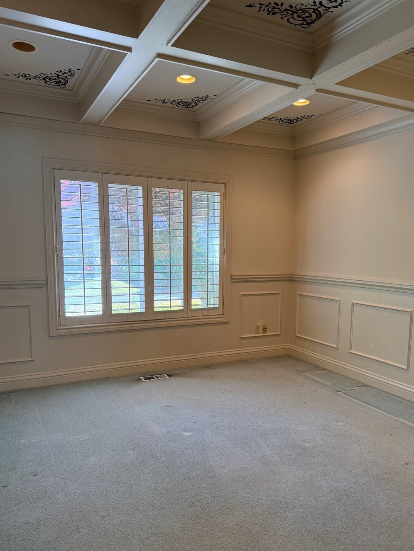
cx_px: 209
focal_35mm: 26
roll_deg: +0.1
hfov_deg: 53.1
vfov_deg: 67.2
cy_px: 298
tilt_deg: -6.4
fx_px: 415
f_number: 1.78
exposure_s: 1/151
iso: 200
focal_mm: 6.76
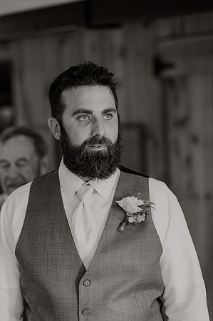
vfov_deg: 19.5
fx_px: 934
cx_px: 106
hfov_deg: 13.0
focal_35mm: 105
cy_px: 160
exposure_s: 1/125
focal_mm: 105
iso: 3200
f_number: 2.8
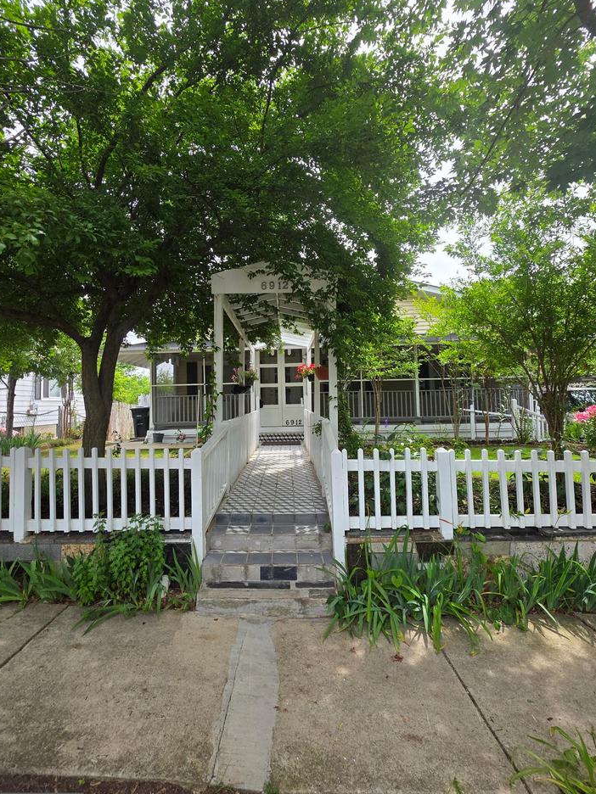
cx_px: 278
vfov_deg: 98.1
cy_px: 383
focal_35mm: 15
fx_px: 344
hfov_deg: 81.6
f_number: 1.9
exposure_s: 1/707
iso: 40
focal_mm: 2.2
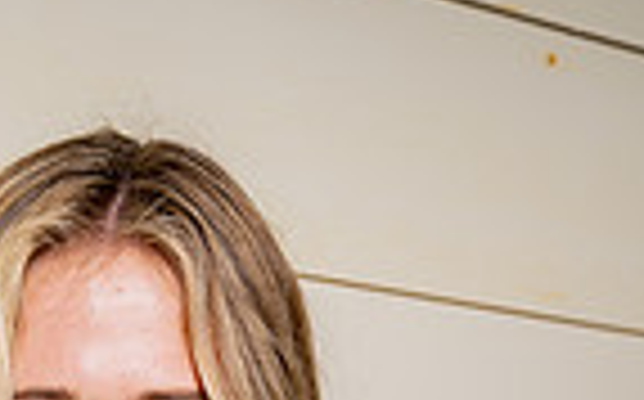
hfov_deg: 14.9
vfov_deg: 8.7
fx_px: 2419
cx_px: 0
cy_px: 944
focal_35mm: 138
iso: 200
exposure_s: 1/250
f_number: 5.6
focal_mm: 43
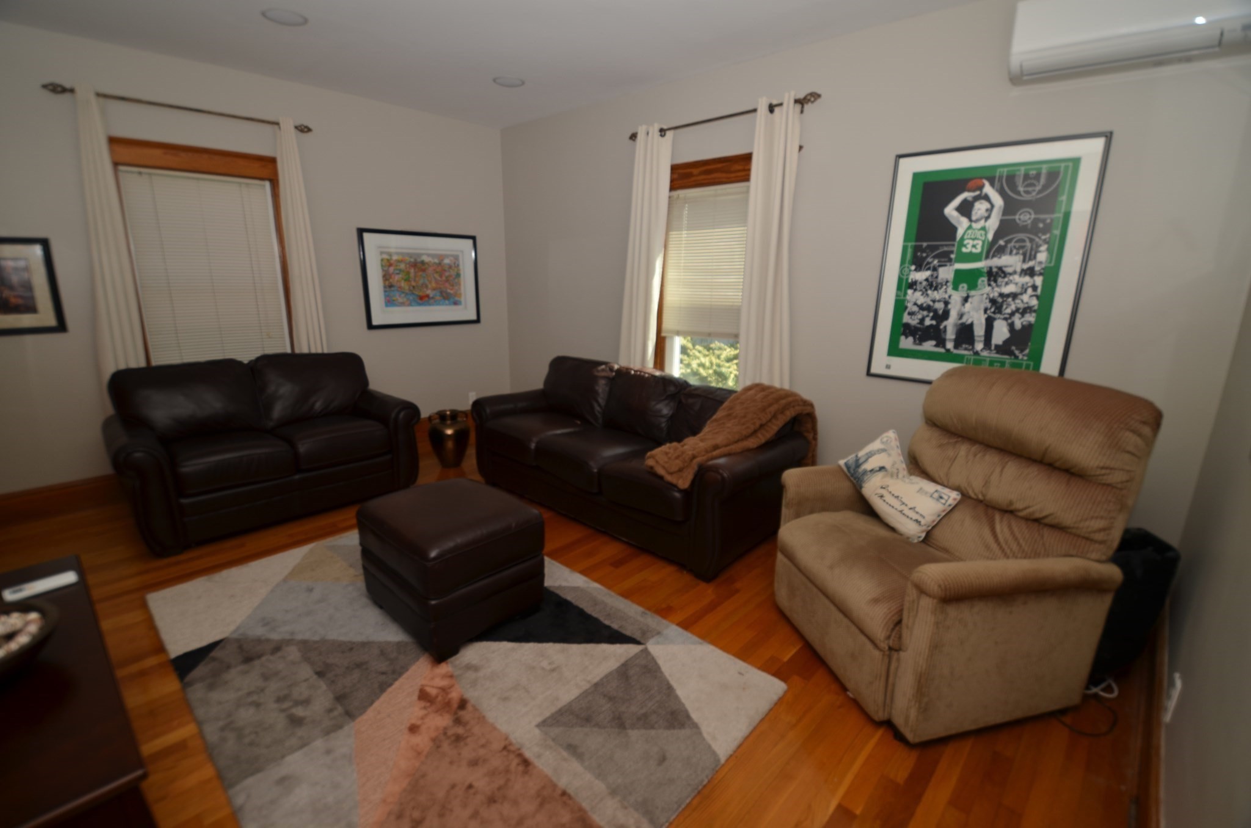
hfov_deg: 100.5
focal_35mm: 15
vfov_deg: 77.1
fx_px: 520
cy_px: 414
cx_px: 626
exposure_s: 1/200
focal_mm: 10
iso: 100
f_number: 3.5
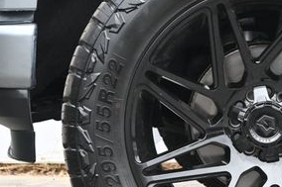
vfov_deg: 9.6
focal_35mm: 142
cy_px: 121
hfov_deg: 14.3
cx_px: 269
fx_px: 1112
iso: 500
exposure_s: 1/125
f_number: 5.6
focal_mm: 42
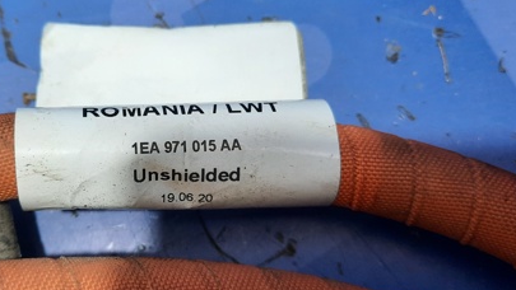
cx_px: 163
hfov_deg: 46.4
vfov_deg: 27.7
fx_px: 588
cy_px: 140
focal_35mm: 43
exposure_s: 1/50
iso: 320
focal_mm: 4.6
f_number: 2
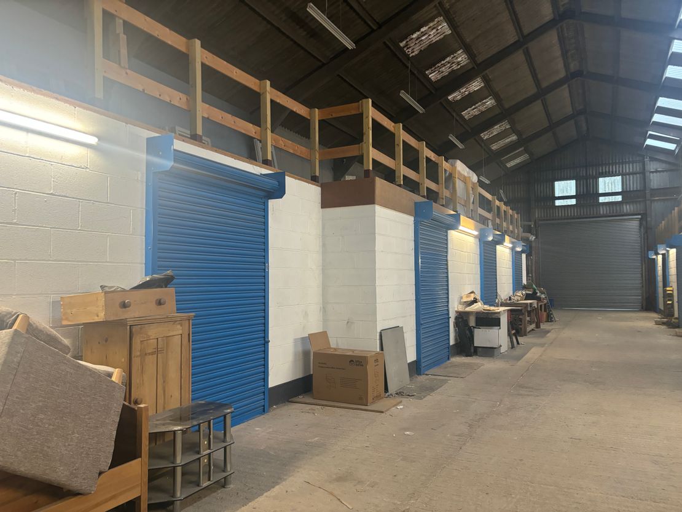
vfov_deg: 53.1
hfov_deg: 67.3
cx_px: 341
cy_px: 256
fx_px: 512
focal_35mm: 26
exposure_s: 1/50
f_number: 1.6
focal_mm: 5.96
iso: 250
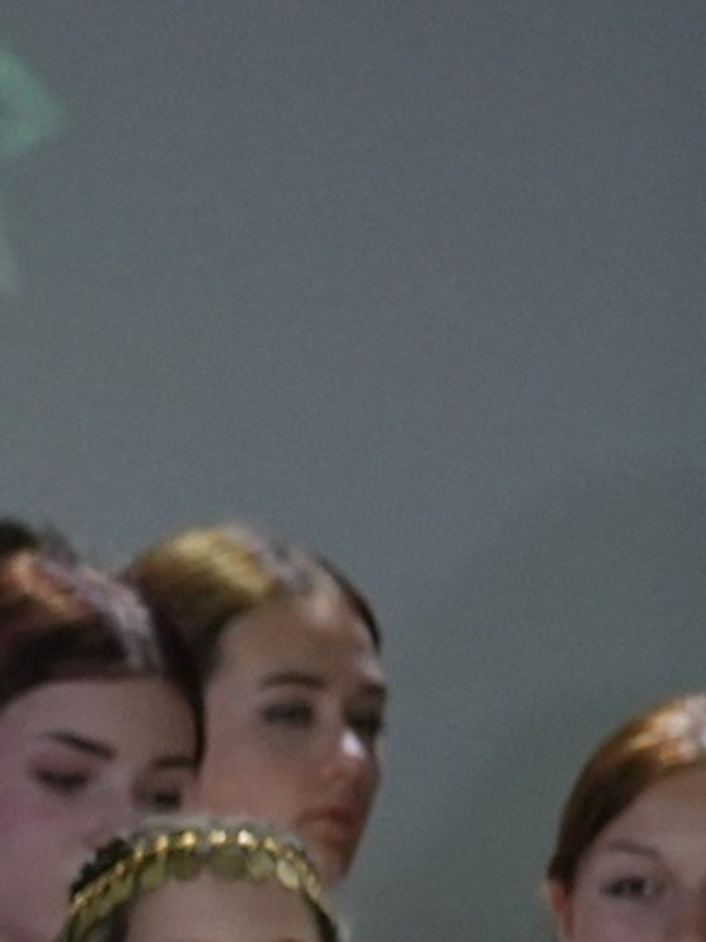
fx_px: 31572
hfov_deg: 1.3
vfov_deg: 1.7
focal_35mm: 1161
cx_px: -2103
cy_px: 1730
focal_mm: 122
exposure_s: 1/250
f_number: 2.8
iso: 1000
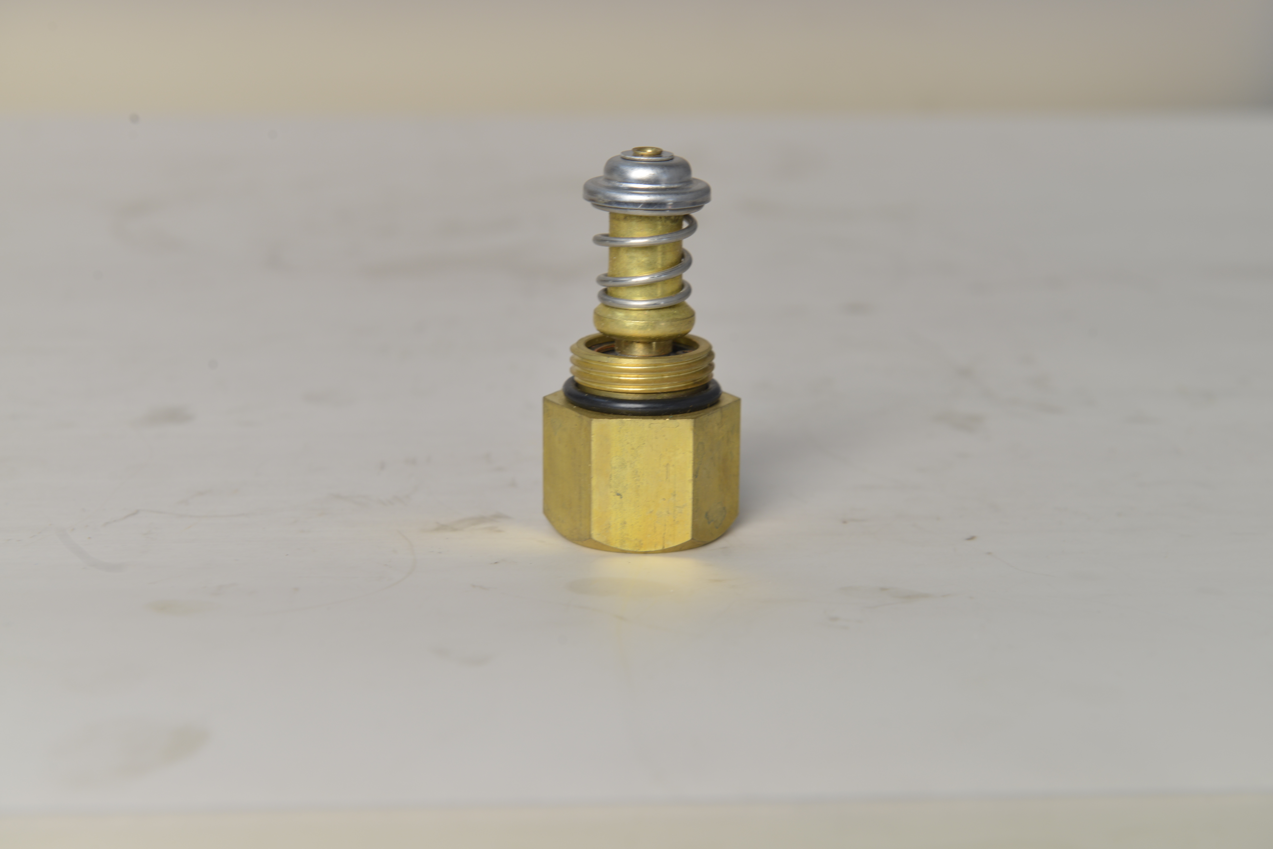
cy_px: 424
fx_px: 2476
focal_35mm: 70
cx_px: 636
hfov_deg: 28.8
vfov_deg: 19.5
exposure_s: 1/20
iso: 250
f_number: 10
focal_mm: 70
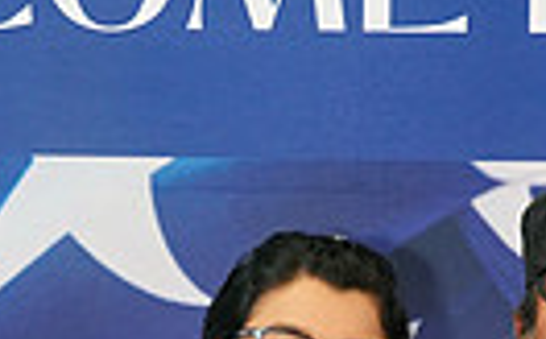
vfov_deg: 5.5
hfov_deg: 9.1
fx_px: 3417
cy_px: 781
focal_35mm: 230
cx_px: 451
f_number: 8
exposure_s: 1/100
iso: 1600
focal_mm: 44
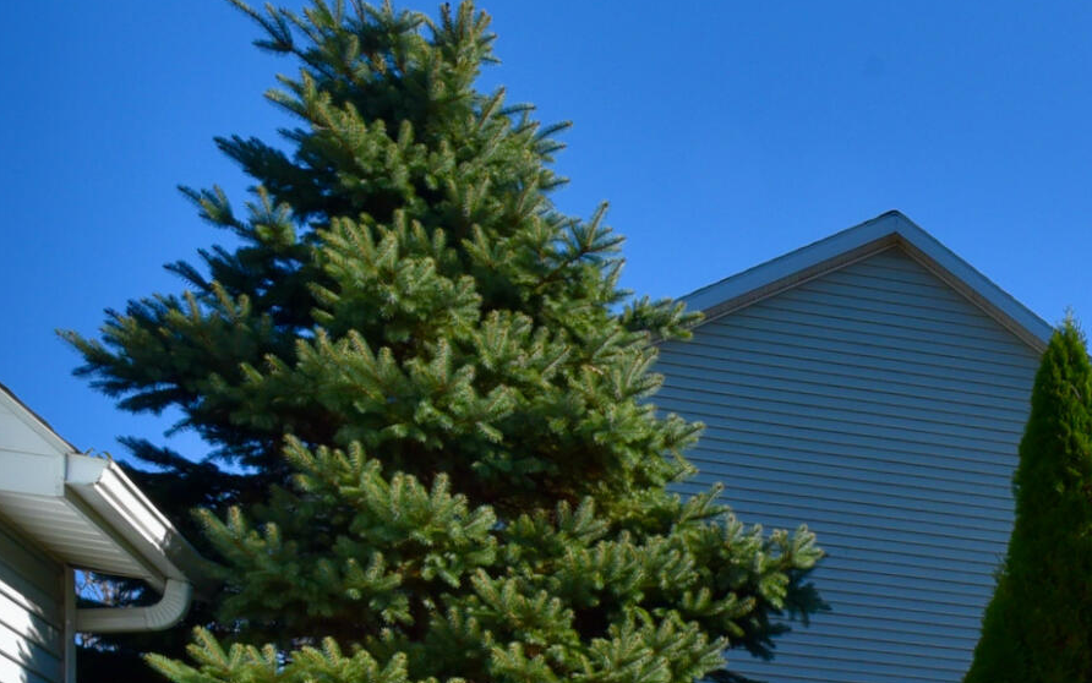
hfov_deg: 34.0
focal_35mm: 48
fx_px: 1429
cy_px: 1179
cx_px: 1303
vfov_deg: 20.4
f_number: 13
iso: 800
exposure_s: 1/640
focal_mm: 14
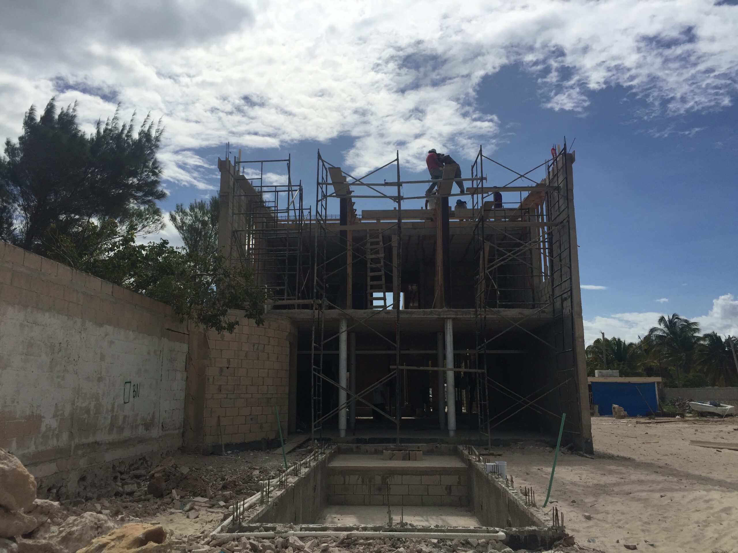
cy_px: 276
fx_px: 618
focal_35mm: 29
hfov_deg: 61.7
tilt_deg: +10.6
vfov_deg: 48.2
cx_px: 369
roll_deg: -0.4
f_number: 2.2
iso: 32
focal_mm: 4.15
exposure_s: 1/9901
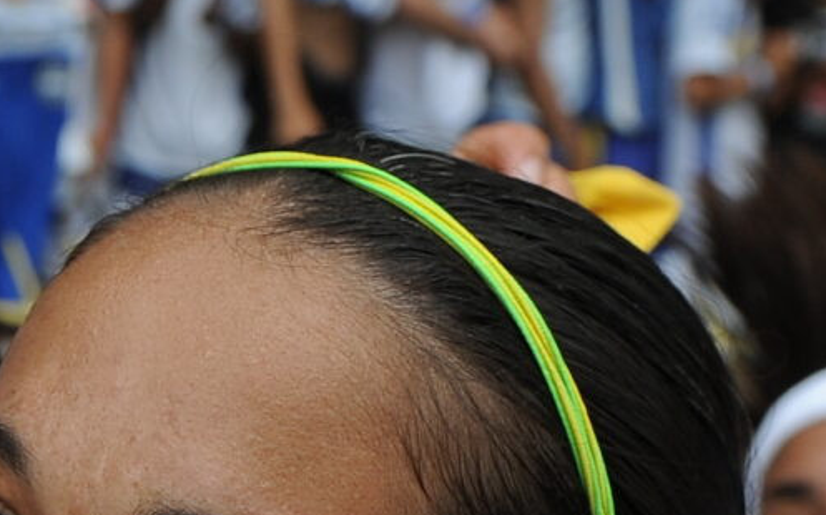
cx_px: -150
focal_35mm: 126
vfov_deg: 10.0
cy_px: 785
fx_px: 2835
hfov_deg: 16.0
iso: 320
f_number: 4
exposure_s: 1/2000
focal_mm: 24
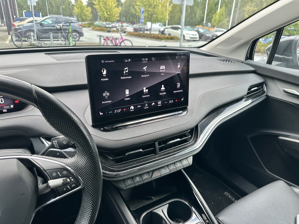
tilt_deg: -22.4
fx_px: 207
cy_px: 112
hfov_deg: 71.6
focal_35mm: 24
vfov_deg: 56.8
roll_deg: -1.6
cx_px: 150
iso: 64
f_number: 1.78
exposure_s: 1/123
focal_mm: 6.86
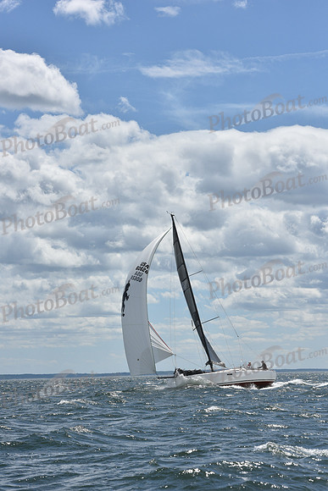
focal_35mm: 100
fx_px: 1366
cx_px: 164
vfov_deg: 20.4
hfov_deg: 13.7
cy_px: 246
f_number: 9
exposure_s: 1/1600
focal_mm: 100
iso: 320
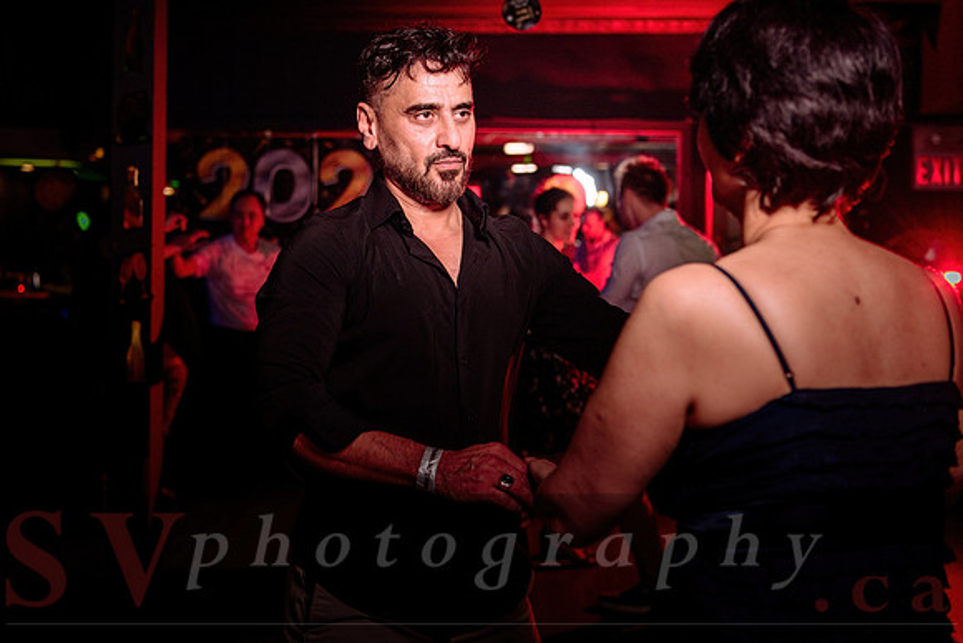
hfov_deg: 36.6
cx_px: 439
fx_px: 1455
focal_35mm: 54
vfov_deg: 24.9
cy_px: 293
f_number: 3.5
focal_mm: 50
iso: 800
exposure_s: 1/50
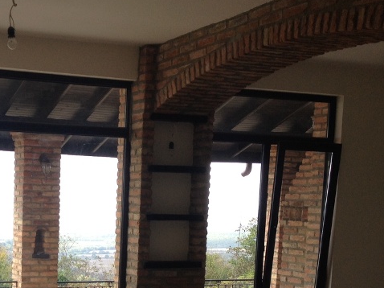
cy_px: 287
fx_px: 832
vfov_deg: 19.1
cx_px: 58
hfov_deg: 25.4
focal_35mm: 75
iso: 50
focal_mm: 4.28
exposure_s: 1/165
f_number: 2.4
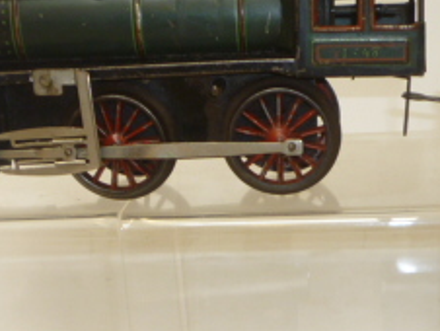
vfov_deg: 17.7
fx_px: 1043
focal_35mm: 82
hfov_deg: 23.7
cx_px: 292
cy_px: 310
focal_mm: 5.2
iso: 100
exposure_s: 1/50
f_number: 3.3
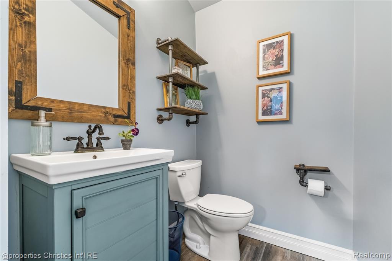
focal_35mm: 15
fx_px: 163
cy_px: 130
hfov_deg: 100.4
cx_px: 196
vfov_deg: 77.3
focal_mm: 10
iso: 500
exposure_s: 2
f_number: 6.4
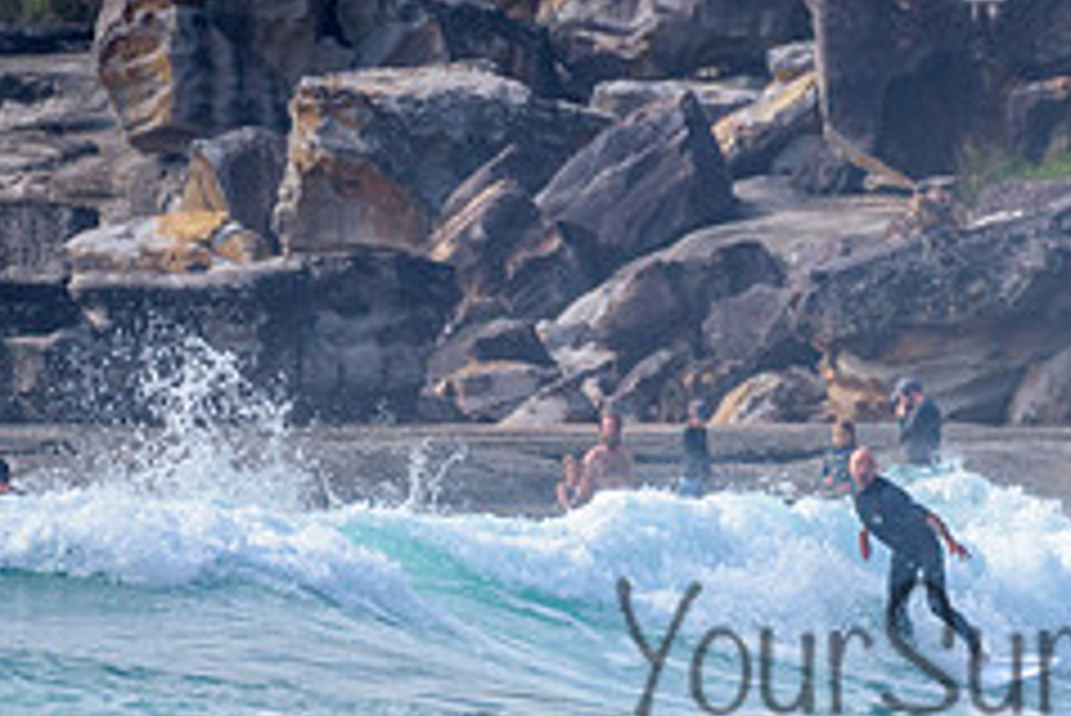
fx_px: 44502
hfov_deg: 1.4
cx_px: 785
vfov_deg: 0.9
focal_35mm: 1495
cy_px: 413
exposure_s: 1/2000
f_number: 5.6
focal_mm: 500
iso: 280
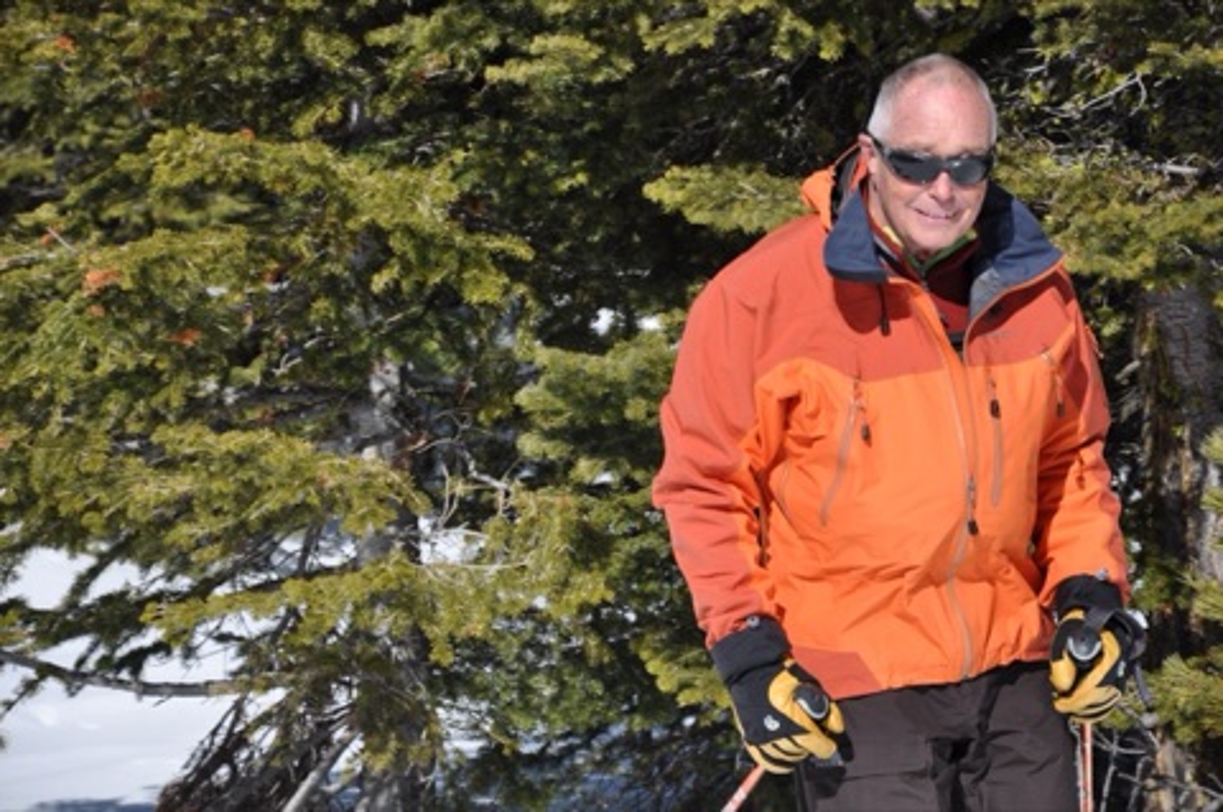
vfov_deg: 8.7
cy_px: 406
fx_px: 5345
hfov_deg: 13.1
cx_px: 612
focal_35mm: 158
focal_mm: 105
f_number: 8
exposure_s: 1/1000
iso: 200
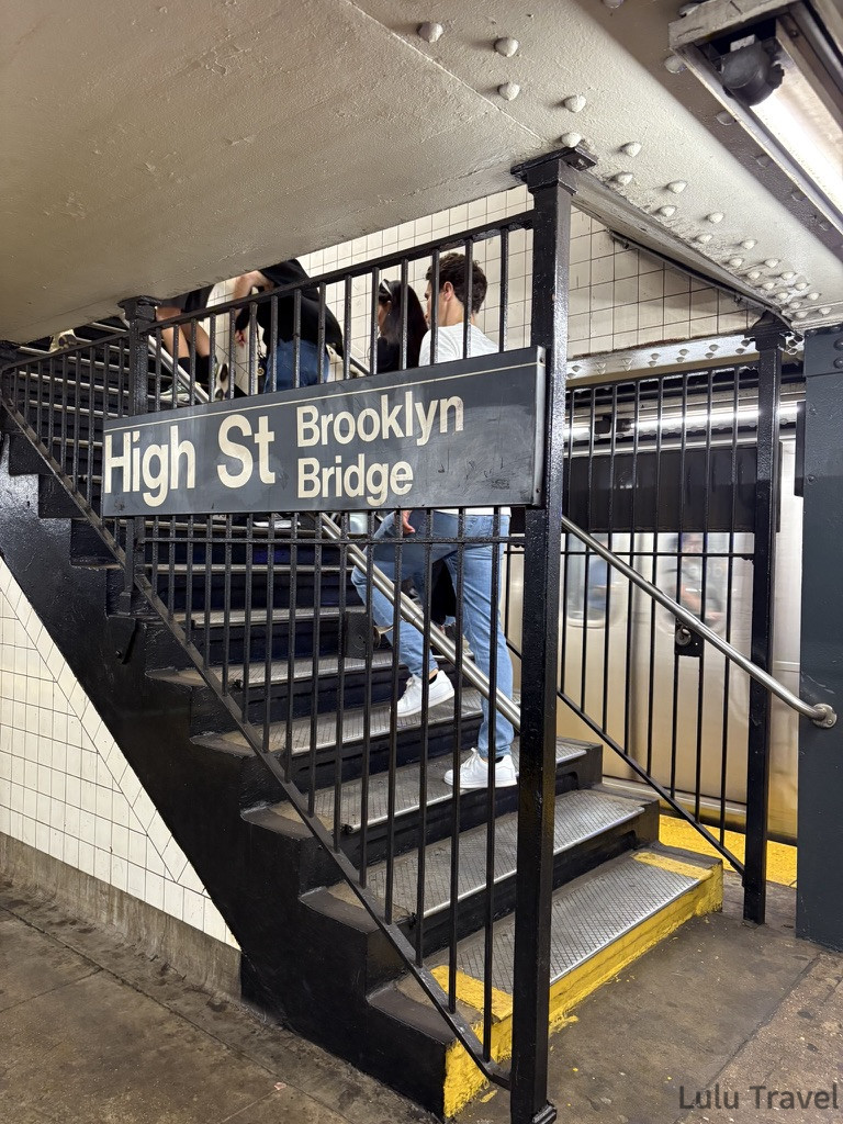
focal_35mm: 26
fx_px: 844
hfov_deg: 53.1
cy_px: 562
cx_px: 422
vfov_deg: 67.3
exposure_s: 1/60
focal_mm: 5.96
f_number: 1.6
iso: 320
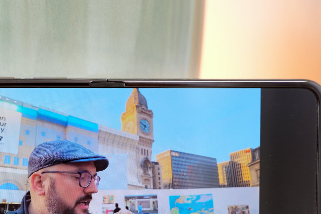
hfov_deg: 20.1
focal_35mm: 101
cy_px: 172
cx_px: 77
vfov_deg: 13.5
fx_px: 900
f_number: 2.8
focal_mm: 51
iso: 800
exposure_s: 1/320
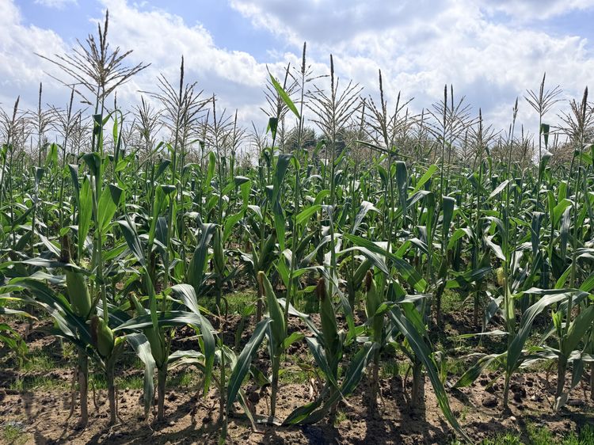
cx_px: 297
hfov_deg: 71.6
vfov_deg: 56.8
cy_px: 222
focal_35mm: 24
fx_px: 412
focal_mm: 6.76
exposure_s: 1/8130
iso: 80
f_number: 1.78
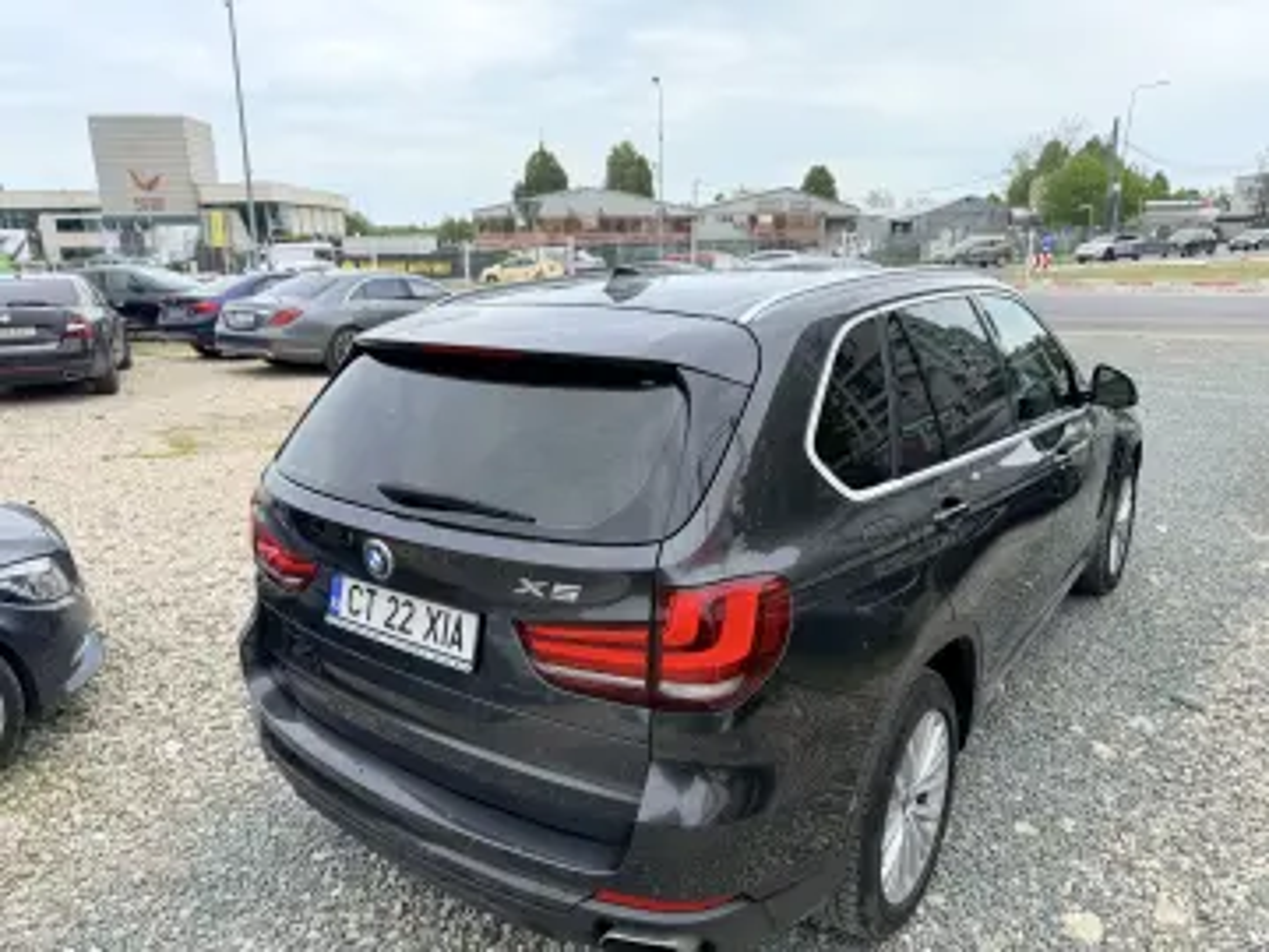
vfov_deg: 56.8
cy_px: 476
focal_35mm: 24
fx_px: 880
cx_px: 634
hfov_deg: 71.6
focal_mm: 6.76
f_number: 1.78
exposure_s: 1/1139
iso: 80
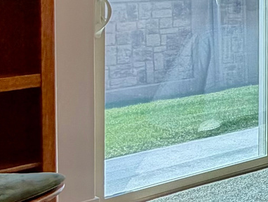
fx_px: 581
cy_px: 4
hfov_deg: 17.3
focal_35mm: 75
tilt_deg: -3.7
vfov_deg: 19.2
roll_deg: -0.9
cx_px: 558
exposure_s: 1/120
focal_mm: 2.22
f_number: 2.2
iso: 125
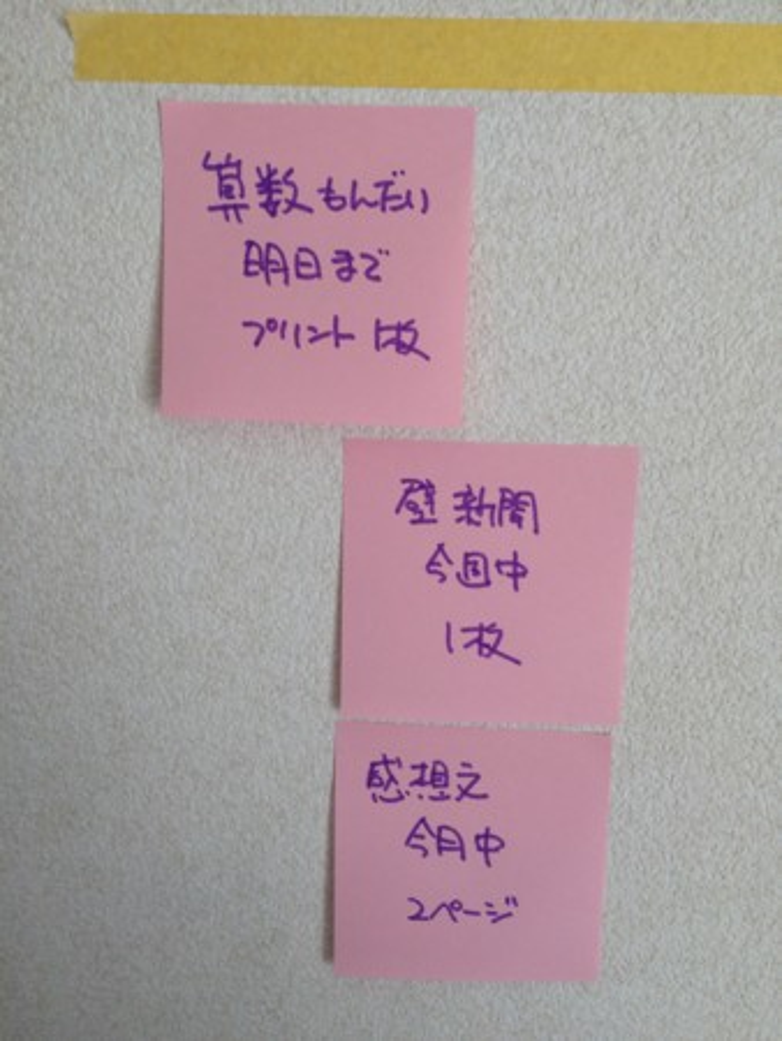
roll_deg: -1.8
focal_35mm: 29
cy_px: 520
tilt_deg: -11.4
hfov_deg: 48.3
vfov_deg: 61.6
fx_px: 873
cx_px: 391
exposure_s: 1/120
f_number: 2.2
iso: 40
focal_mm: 4.15
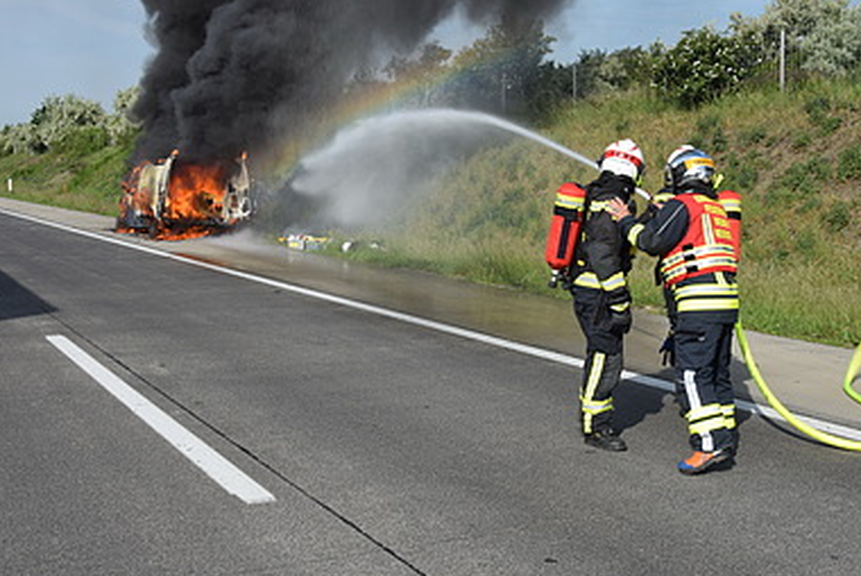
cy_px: 223
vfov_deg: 29.8
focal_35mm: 45
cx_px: 486
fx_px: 1077
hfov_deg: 43.5
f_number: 20
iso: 100
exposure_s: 1/40
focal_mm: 24
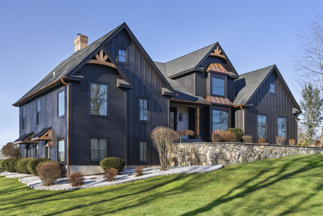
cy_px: 108
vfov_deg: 33.4
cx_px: 162
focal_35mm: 40
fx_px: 359
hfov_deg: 48.4
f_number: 10
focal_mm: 40
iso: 100
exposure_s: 1/50
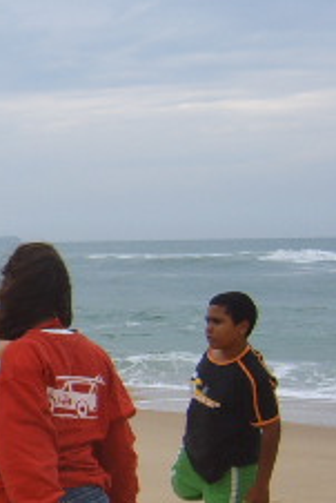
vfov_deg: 19.7
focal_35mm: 103
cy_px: 345
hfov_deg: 12.1
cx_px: -303
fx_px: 1440
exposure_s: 1/250
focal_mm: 5.8
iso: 50
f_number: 5.8
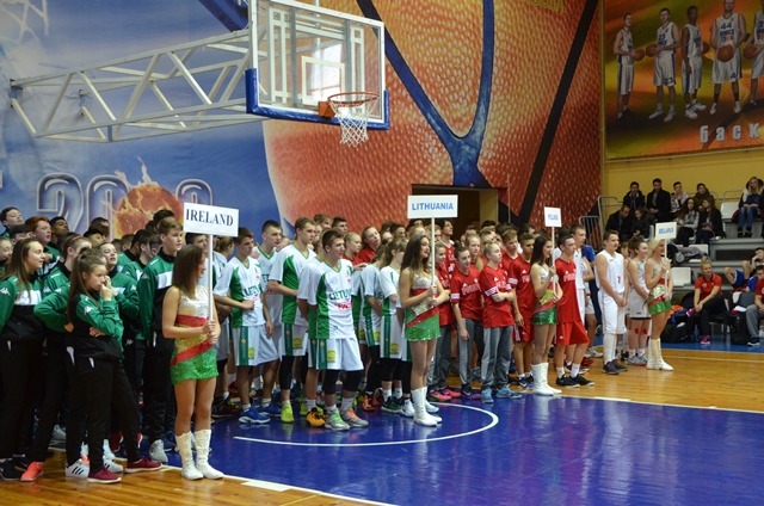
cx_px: 382
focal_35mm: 48
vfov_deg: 28.0
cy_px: 253
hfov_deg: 41.2
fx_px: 1017
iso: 1600
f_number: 5
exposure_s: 1/100
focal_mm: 32
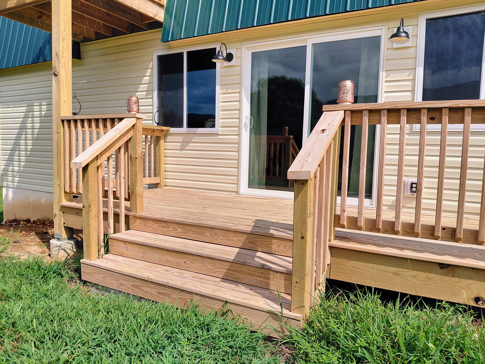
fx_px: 350
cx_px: 242
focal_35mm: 25
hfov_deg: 69.4
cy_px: 182
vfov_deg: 54.9
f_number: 1.8
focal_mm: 4.69
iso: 64
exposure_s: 1/5285
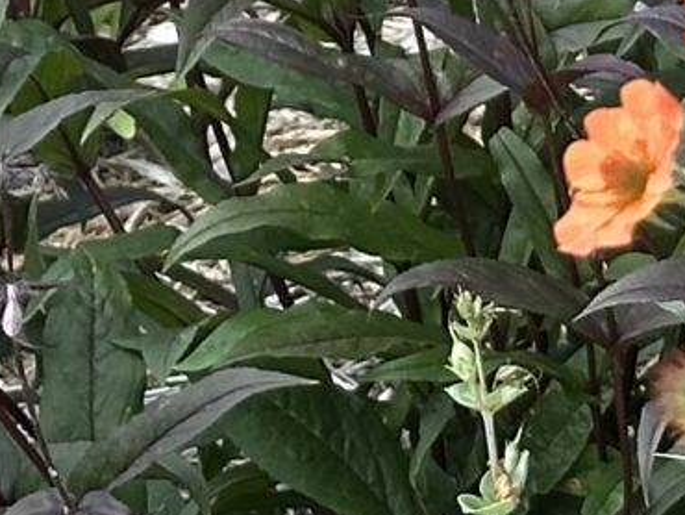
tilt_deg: -1.2
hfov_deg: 5.9
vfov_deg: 4.4
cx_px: 1166
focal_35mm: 332
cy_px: -835
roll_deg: -1.3
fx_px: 6574
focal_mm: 6.86
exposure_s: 1/409
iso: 64
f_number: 1.78
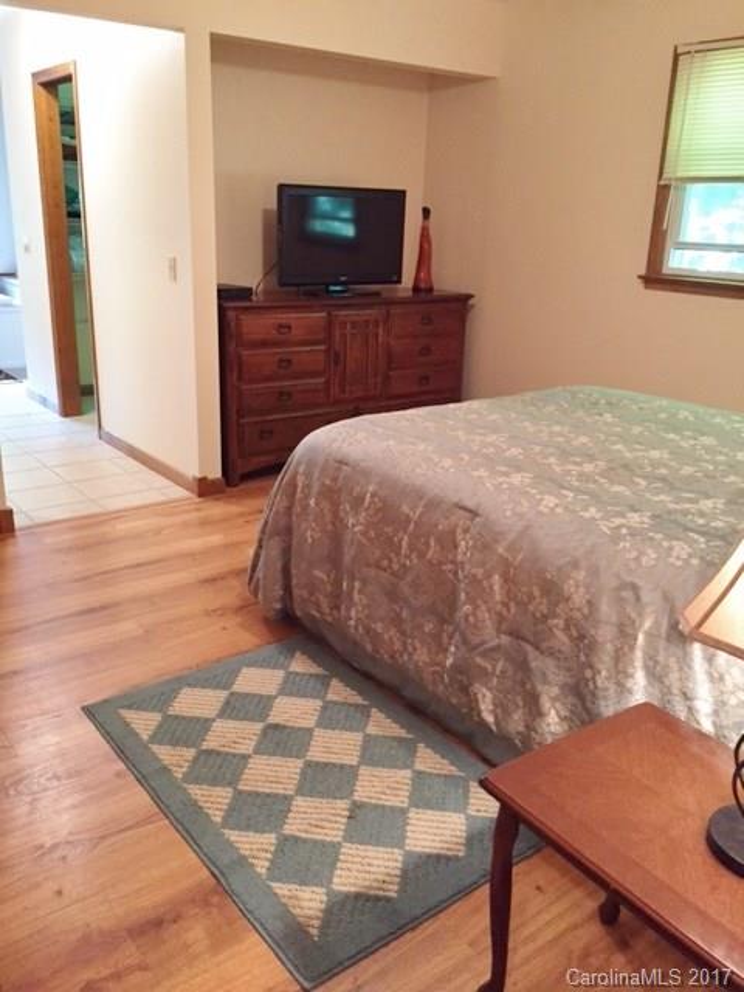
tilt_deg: -19.1
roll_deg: -3.6
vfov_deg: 61.7
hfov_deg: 48.2
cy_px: 496
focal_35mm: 29
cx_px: 372
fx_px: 831
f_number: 2.2
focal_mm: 4.15
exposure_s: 1/30
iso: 250
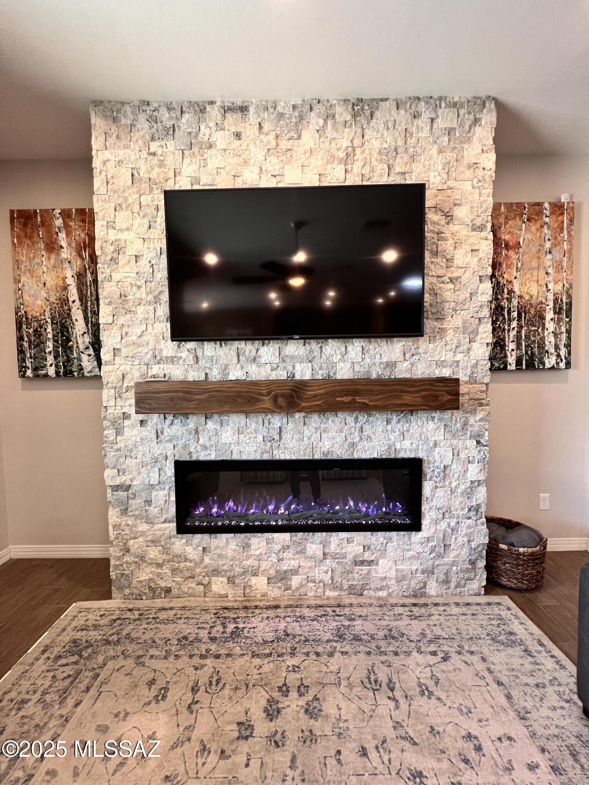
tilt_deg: -1.7
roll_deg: +1.3
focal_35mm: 13
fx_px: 295
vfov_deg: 106.2
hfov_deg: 89.9
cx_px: 294
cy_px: 392
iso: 320
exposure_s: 1/60
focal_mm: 1.57
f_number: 1.8
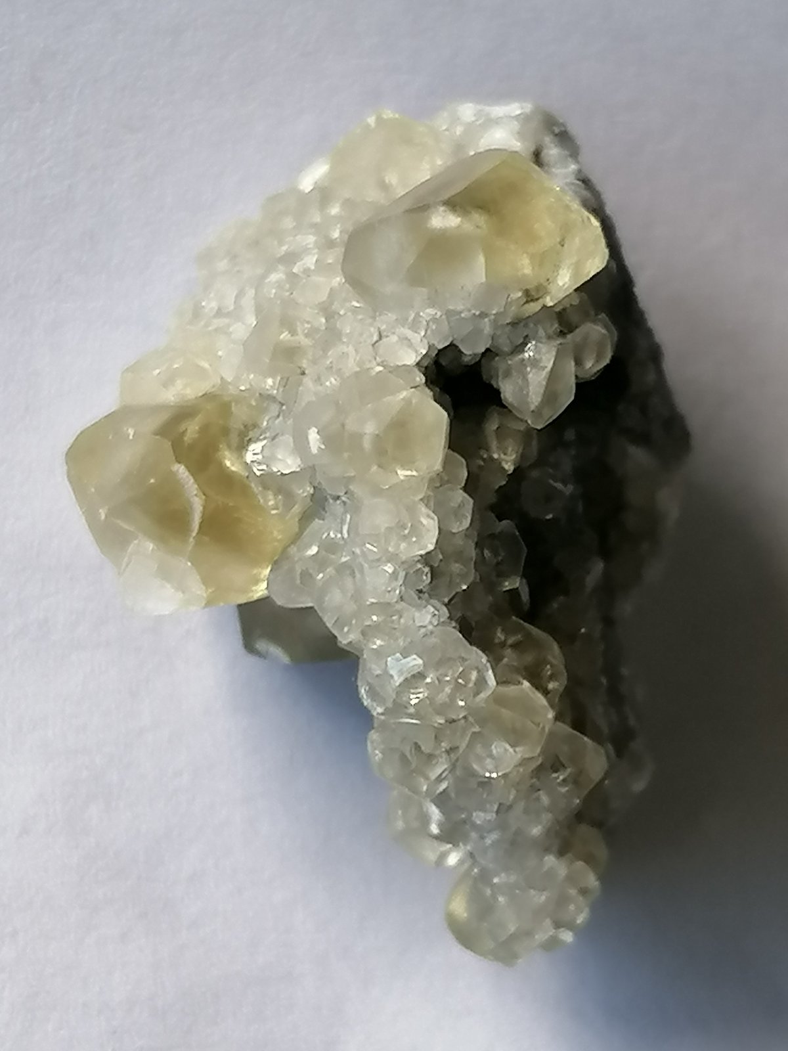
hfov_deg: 12.6
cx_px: 394
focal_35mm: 118
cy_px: 526
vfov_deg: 16.7
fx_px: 3582
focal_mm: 4.75
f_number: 1.8
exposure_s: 1/100
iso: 100
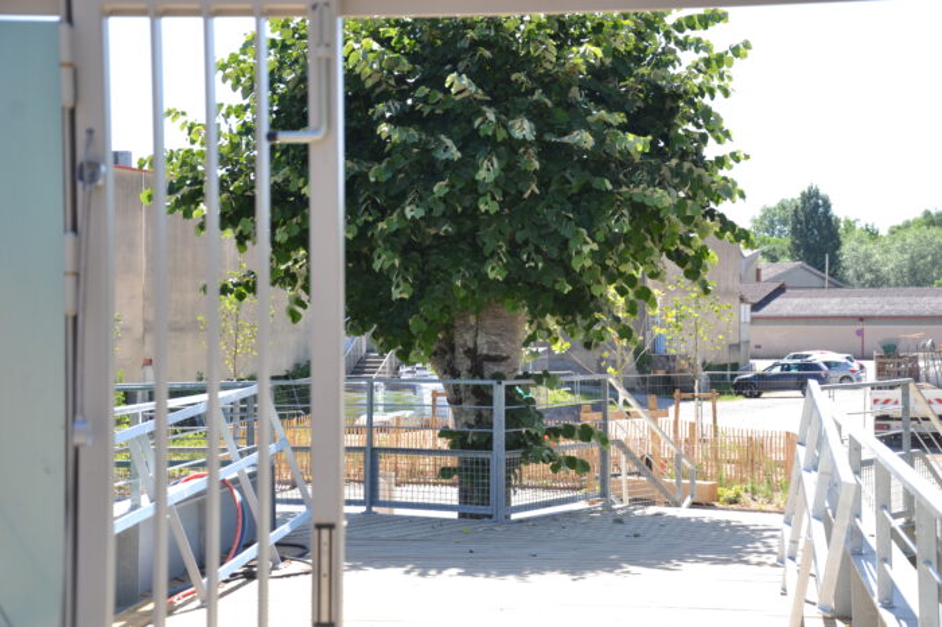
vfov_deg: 18.2
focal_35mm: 75
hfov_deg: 27.0
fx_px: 1961
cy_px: 314
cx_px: 471
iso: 100
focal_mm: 50
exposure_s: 1/125
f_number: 5.6
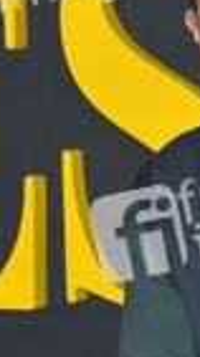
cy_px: 349
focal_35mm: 274
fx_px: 2591
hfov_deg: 4.4
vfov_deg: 7.8
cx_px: 295
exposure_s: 1/250
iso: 320
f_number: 6.3
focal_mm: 92
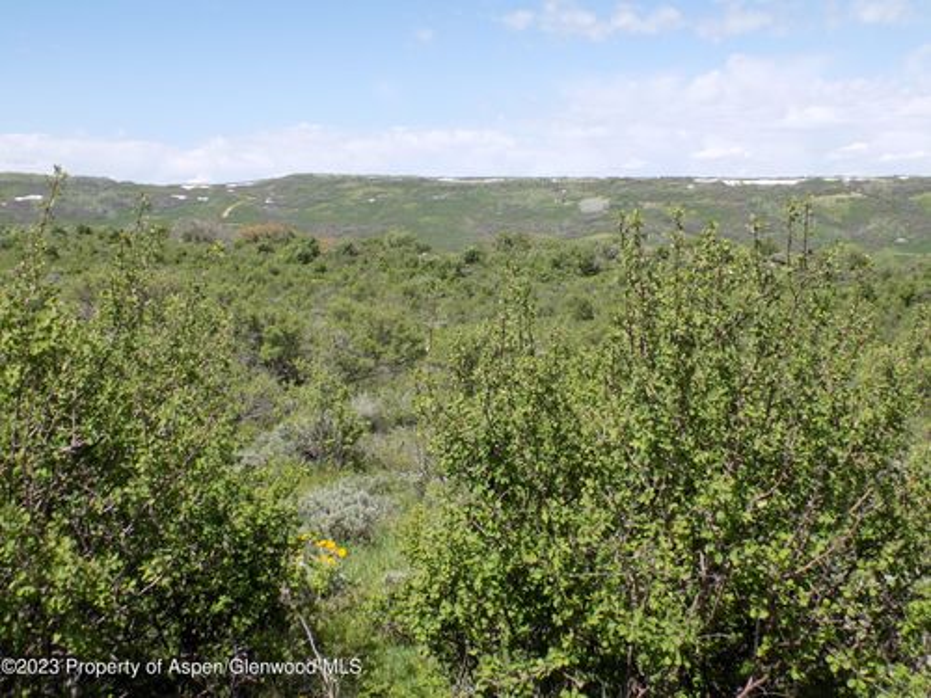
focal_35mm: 41
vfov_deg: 35.1
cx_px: 466
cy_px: 349
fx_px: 1103
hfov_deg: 45.8
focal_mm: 7.3
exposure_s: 1/640
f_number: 3.6
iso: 80
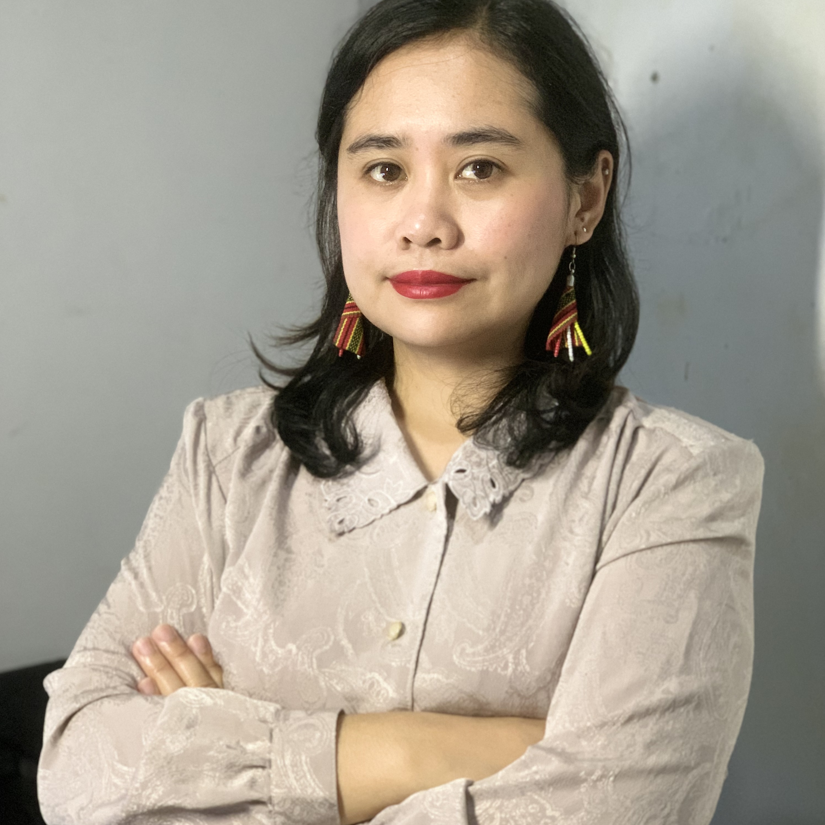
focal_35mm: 62
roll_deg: -0.6
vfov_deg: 27.7
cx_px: 408
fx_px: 1672
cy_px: 442
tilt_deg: -6.4
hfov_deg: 27.7
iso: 400
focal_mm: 6
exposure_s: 1/40
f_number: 2.4
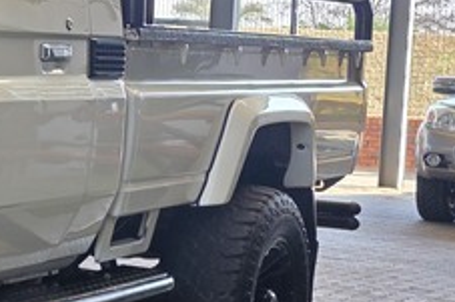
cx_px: -463
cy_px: 120
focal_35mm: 108
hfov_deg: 15.2
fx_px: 1364
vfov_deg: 12.7
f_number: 1.7
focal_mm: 6.25
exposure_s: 1/180
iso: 50
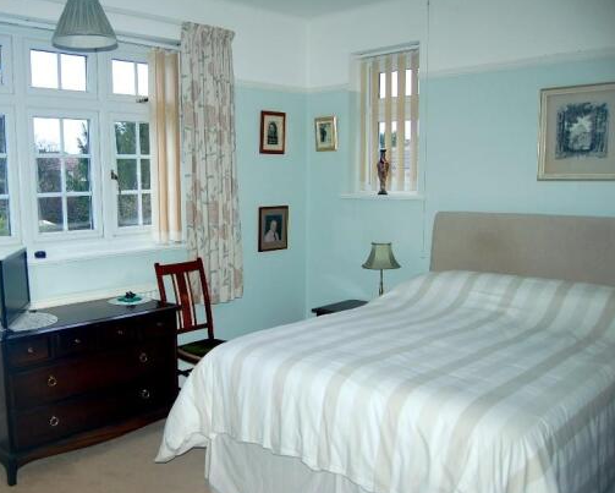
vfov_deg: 44.6
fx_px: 601
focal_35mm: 33
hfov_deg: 53.6
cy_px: 262
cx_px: 234
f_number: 3.5
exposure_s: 1/60
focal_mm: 18
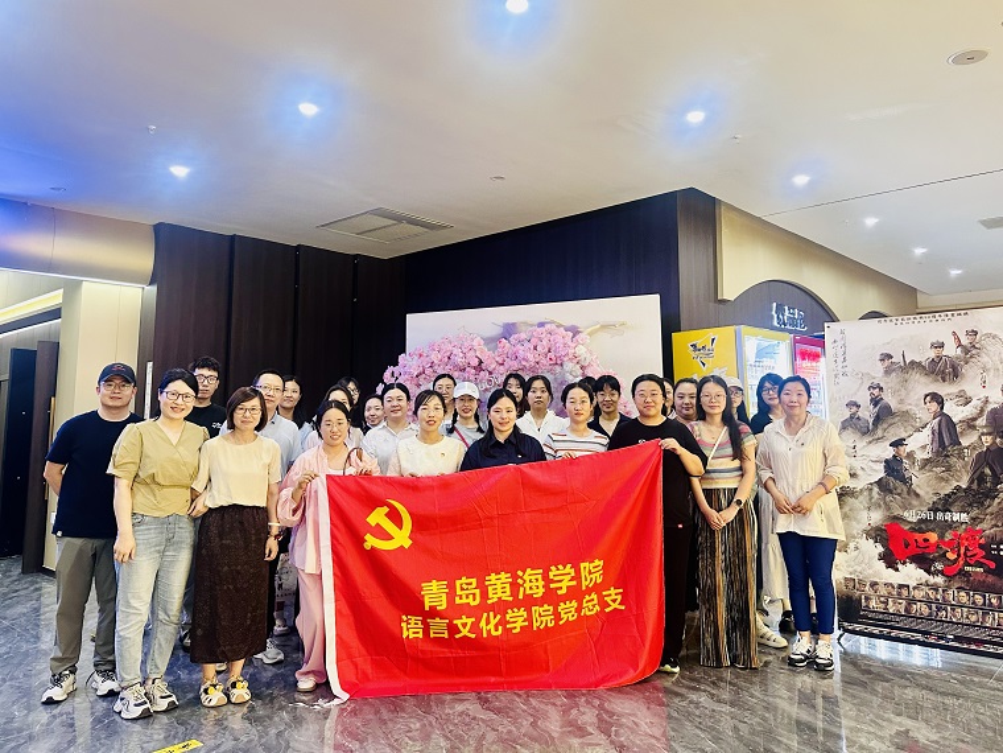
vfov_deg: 56.8
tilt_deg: +5.1
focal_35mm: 24
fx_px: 695
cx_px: 502
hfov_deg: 71.6
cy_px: 376
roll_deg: +0.4
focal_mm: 6.86
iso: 400
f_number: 1.78
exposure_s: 1/60
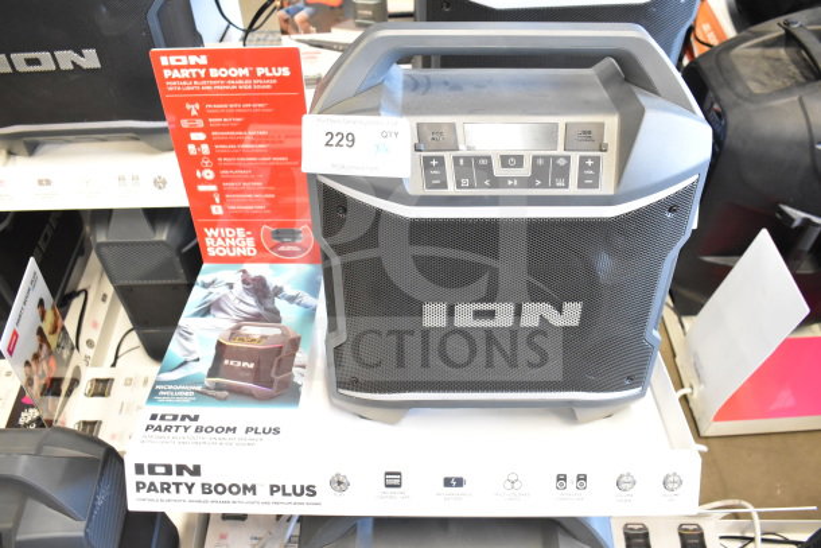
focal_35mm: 30
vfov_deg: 43.6
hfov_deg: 61.9
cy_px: 274
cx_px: 410
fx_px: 684
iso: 3200
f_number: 3.8
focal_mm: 20
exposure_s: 1/30
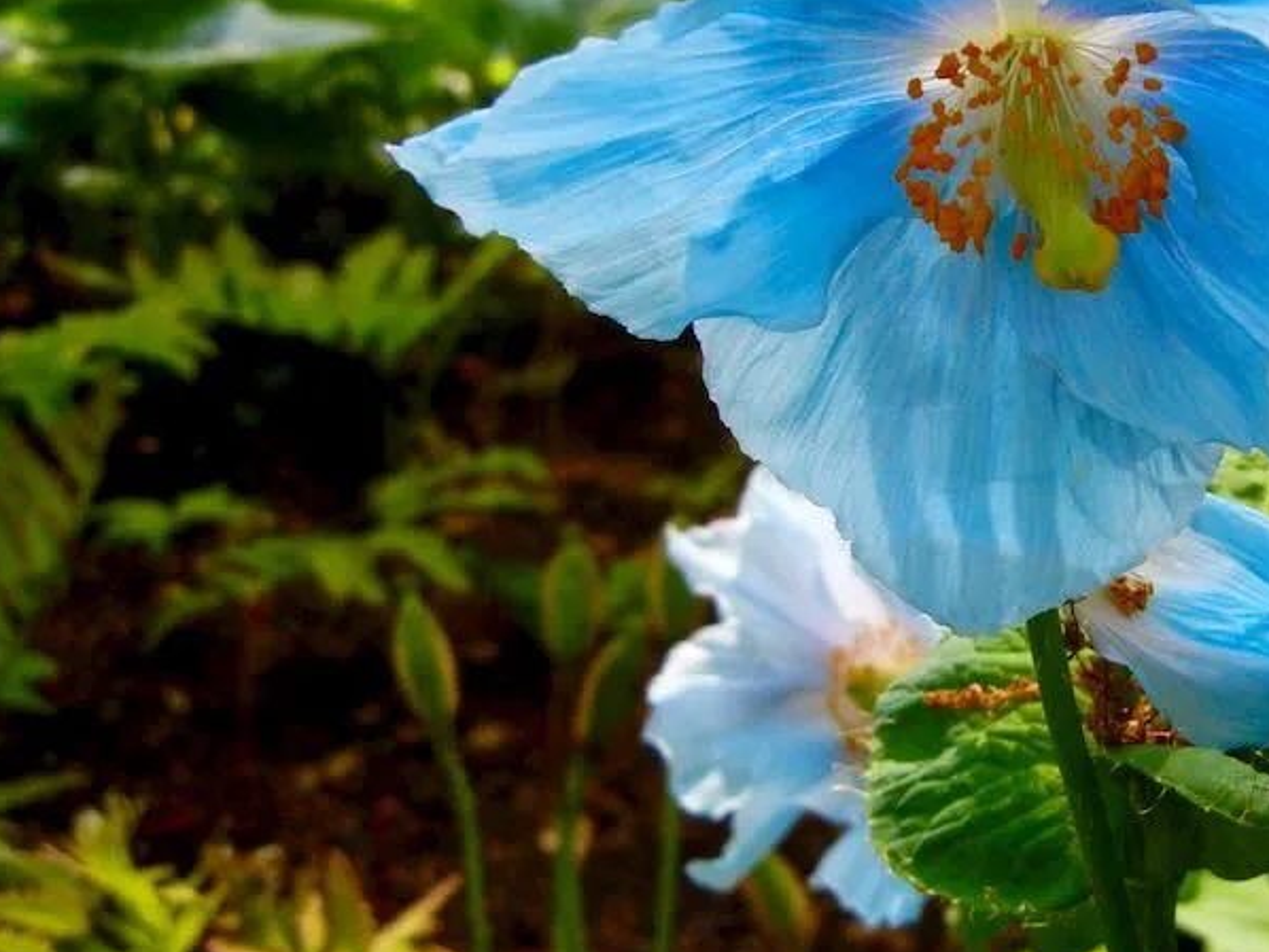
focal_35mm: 77
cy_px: 403
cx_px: 1008
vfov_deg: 19.1
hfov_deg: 24.9
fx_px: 2824
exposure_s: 1/271
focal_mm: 8.1
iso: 160
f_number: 3.8
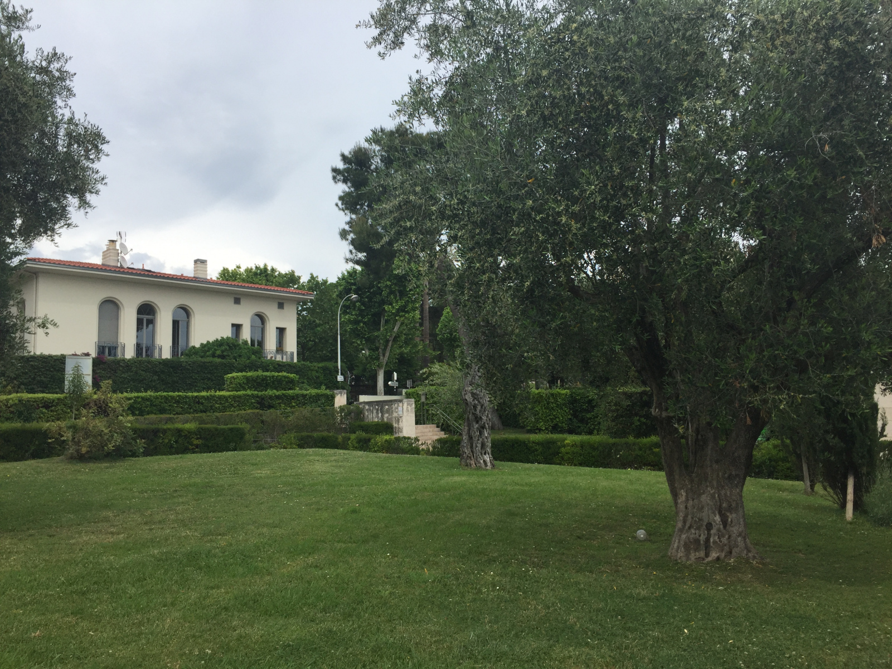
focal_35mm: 29
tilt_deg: +8.1
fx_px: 747
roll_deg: +1.4
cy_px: 334
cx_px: 446
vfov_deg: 48.2
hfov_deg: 61.7
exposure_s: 1/2326
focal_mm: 4.15
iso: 32
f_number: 2.2
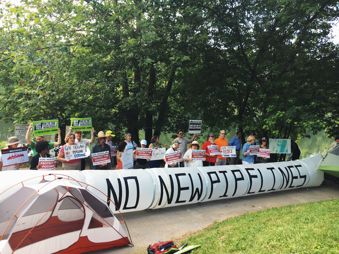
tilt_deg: -4.6
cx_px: 170
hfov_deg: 61.7
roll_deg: -6.1
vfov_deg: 48.2
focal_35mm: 29
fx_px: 284
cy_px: 127
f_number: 2.2
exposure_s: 1/176
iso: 25
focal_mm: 4.15
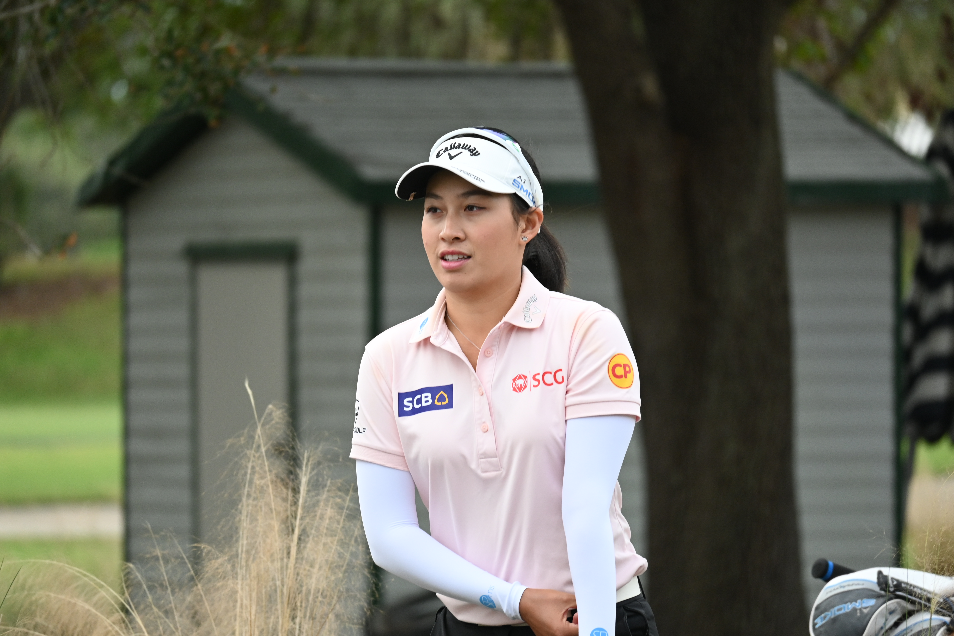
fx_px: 9937
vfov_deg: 3.7
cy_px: 318
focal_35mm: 375
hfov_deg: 5.5
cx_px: 477
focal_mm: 250
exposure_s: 1/400
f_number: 6.3
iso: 560
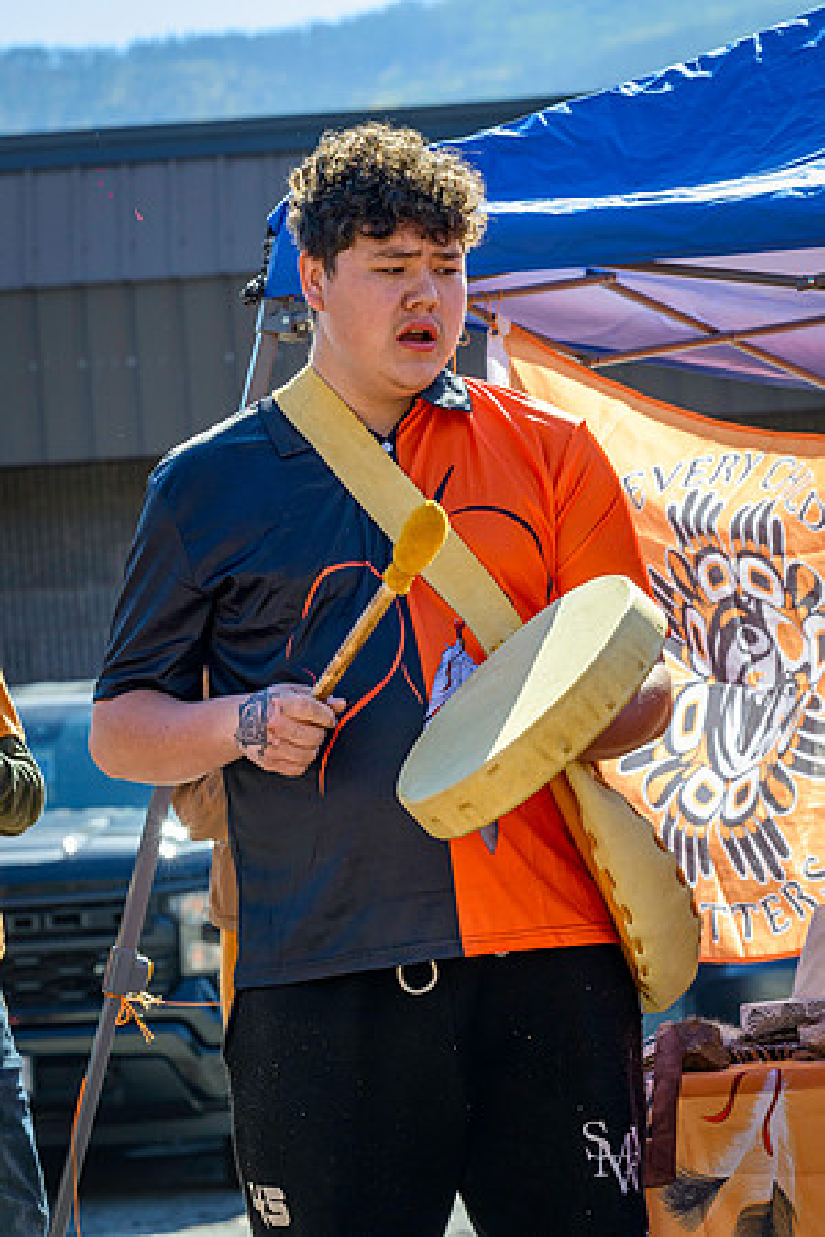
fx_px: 6187
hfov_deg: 7.6
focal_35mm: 180
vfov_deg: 11.4
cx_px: 412
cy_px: 618
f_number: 8
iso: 640
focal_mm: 120
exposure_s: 1/500
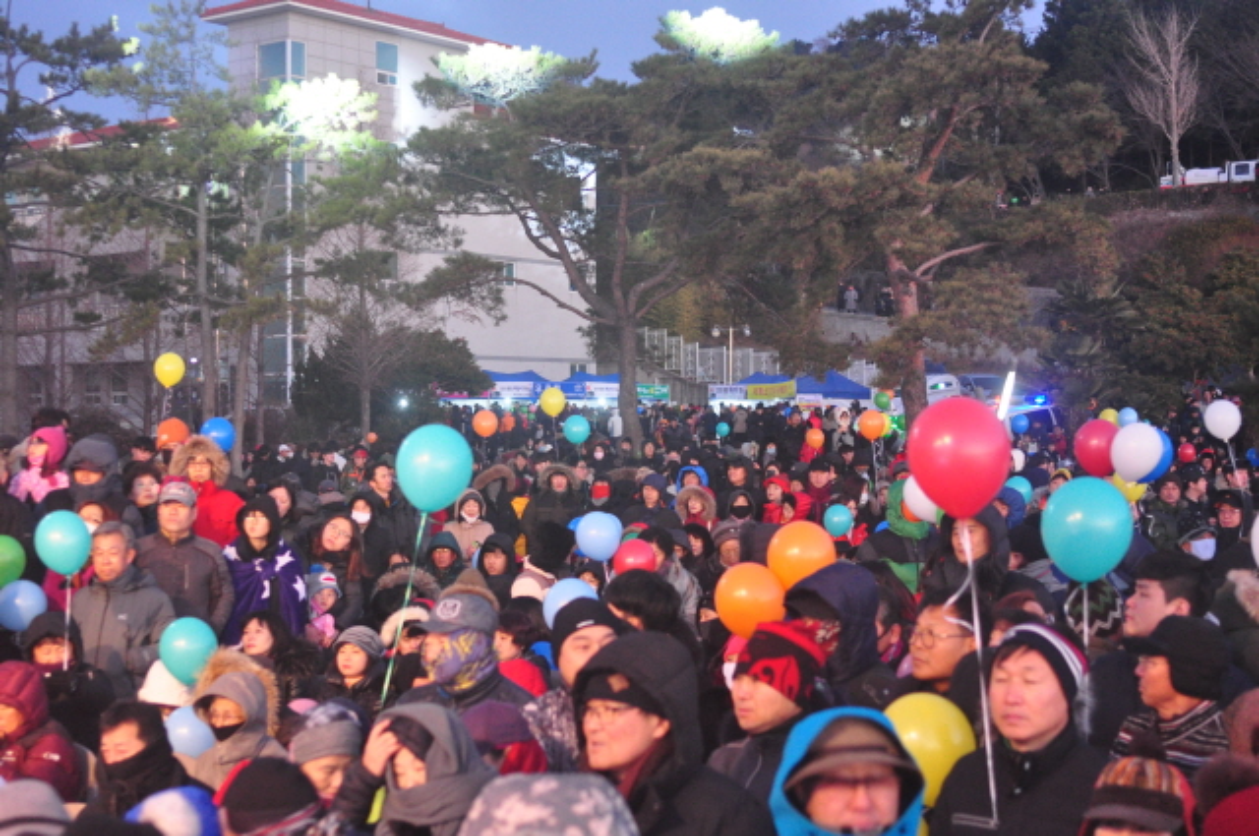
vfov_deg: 25.7
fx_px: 1834
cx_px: 630
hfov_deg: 37.9
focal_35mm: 52
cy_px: 418
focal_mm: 35
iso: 1600
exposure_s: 1/40
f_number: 3.2
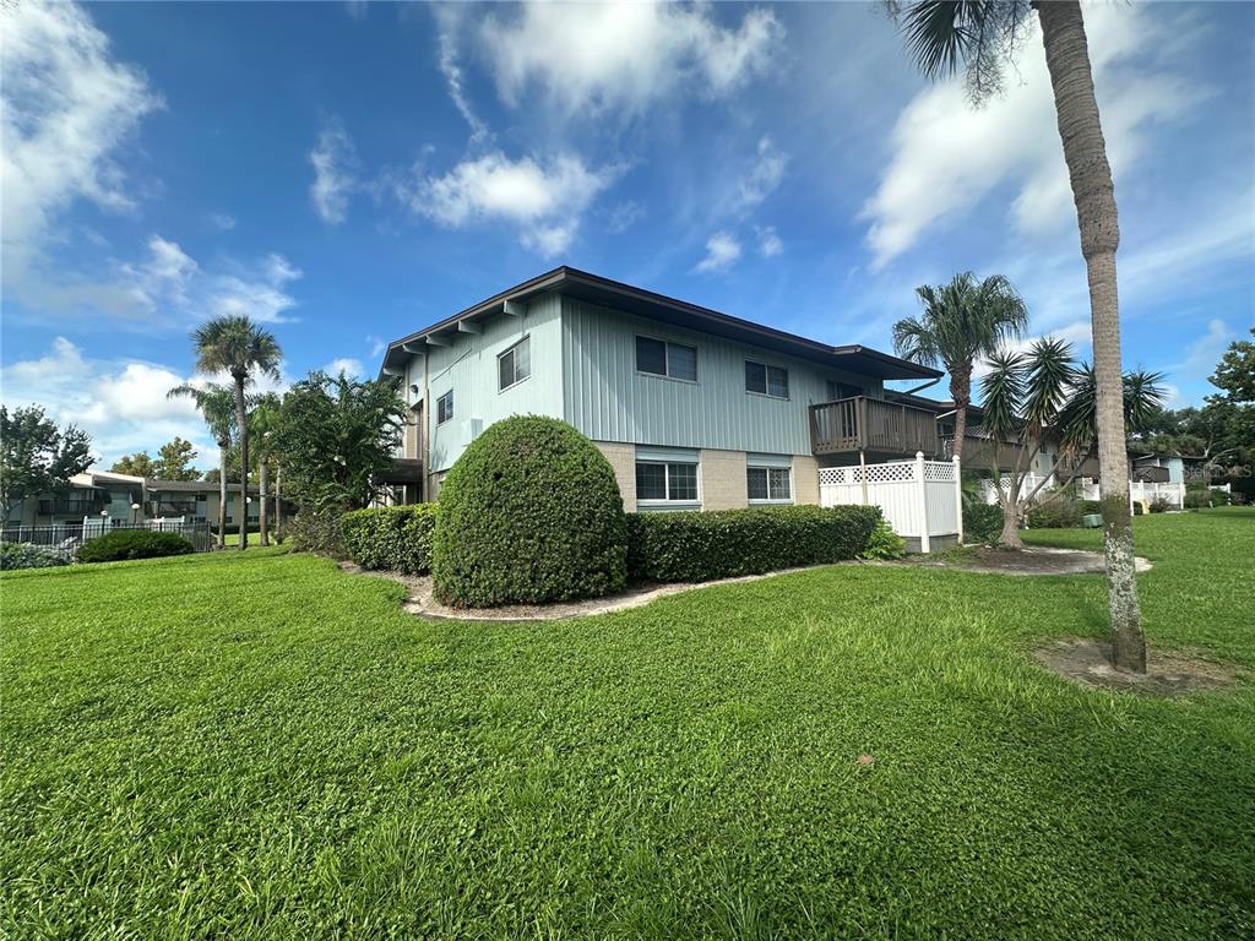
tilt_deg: +6.5
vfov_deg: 85.7
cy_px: 470
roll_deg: +1.1
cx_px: 628
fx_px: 508
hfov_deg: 102.1
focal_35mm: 14
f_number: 2.2
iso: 40
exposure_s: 1/1014
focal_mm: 2.22
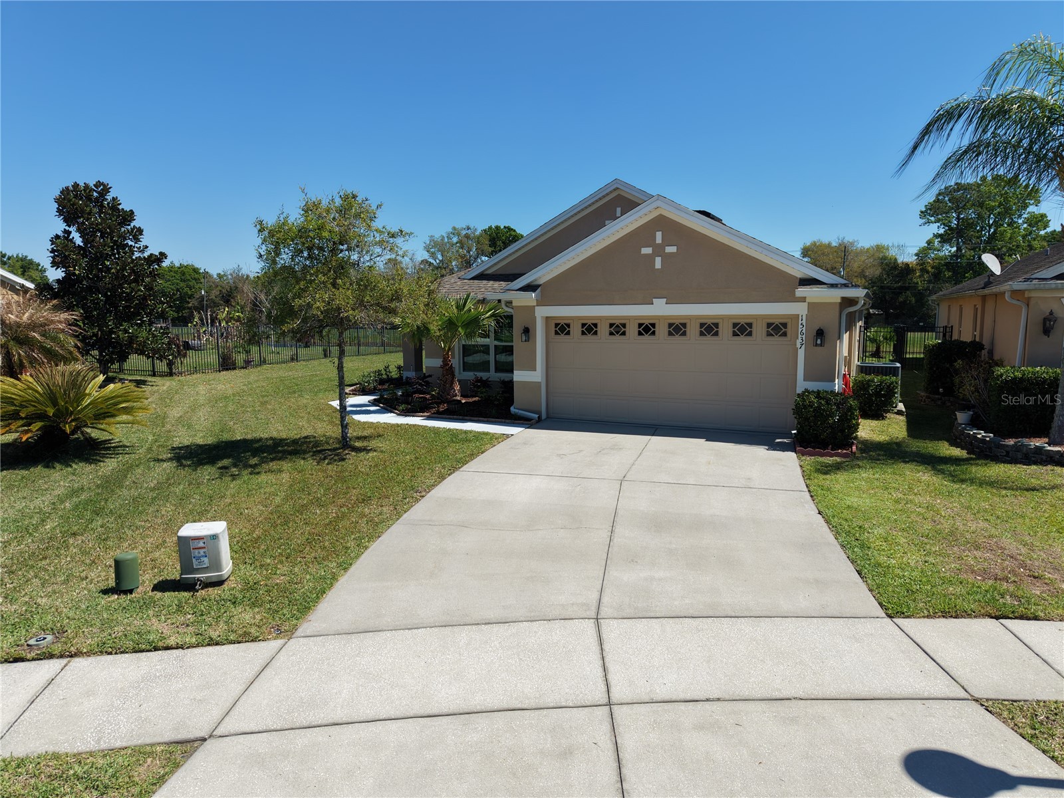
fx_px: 738
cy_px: 399
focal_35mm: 24
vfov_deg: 56.8
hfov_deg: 71.6
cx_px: 532
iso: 150
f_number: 1.8
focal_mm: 8.67
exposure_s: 1/5000
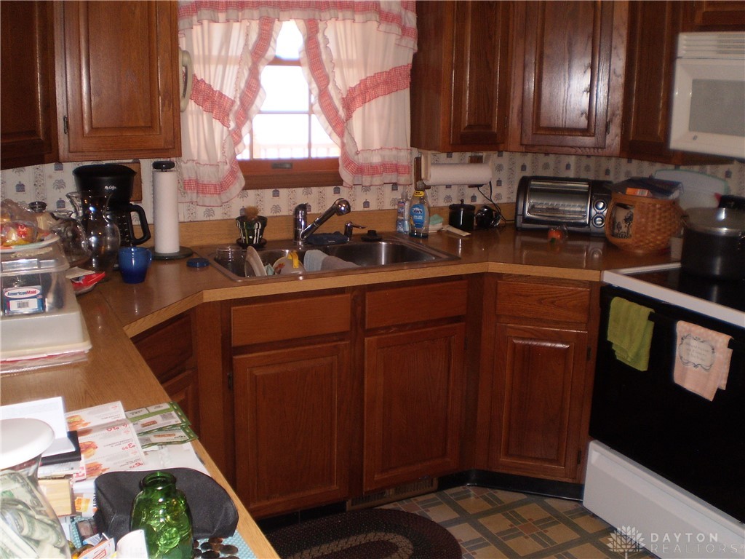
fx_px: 775
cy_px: 280
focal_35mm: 36
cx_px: 372
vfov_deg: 39.7
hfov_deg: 51.4
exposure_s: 1/30
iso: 125
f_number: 3.1
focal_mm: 6.3
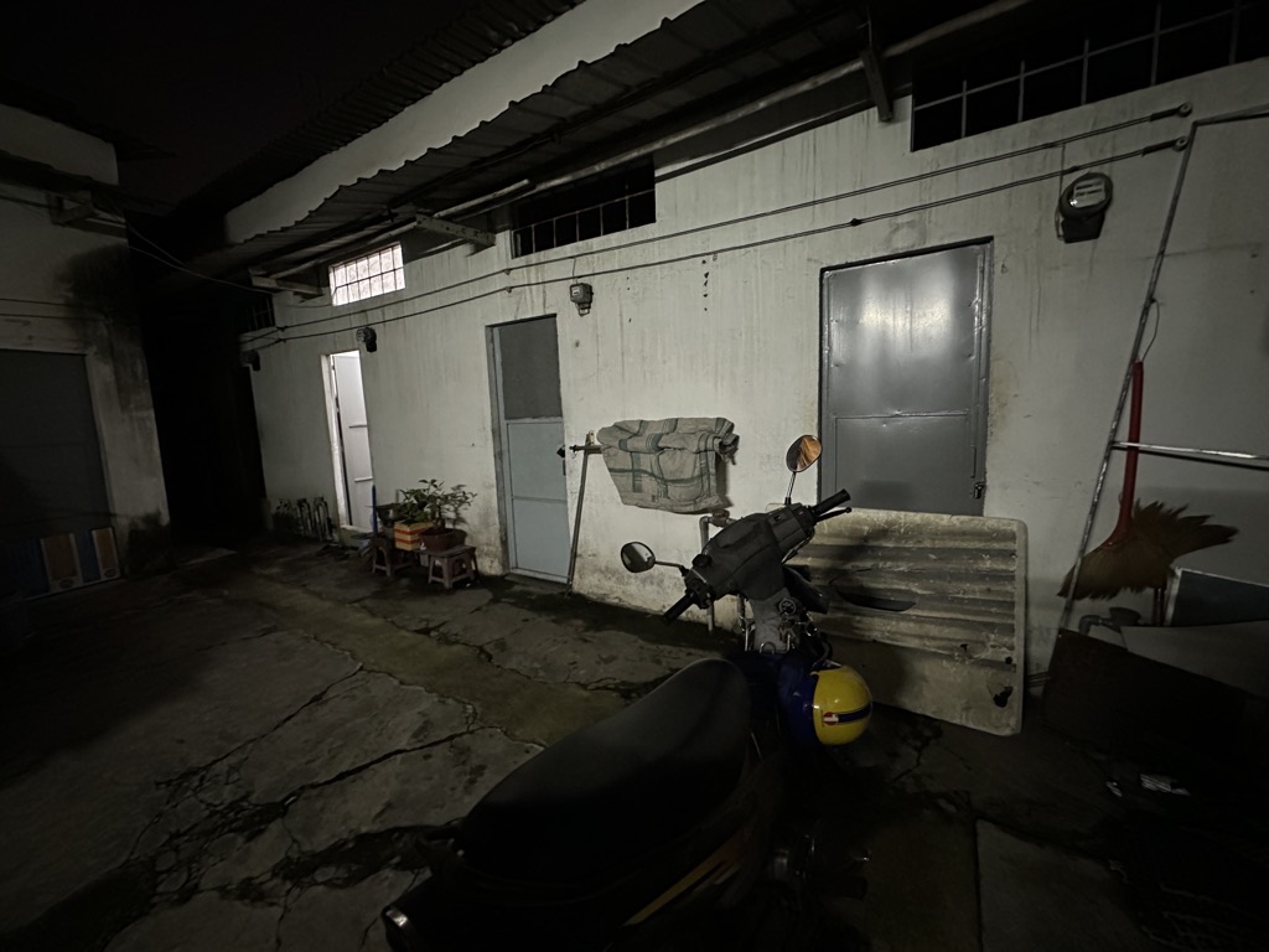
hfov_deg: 102.1
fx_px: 513
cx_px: 634
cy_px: 476
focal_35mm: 14
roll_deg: +2.0
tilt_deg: -7.3
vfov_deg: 85.7
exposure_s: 1/33
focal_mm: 2.22
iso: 1600
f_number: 2.2
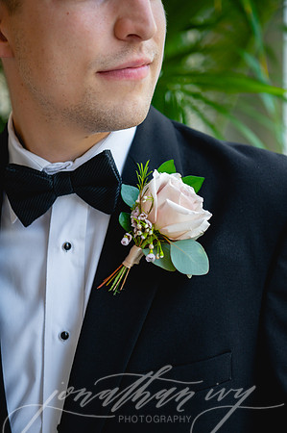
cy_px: 216
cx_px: 144
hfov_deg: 19.4
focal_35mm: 70
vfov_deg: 28.9
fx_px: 839
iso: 400
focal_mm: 70
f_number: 2.8
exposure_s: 1/200
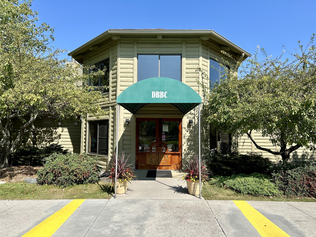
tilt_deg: +4.1
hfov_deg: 71.6
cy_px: 118
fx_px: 219
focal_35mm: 24
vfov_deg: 56.8
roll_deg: -0.1
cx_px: 158
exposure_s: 1/3356
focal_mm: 6.86
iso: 80
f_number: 1.78
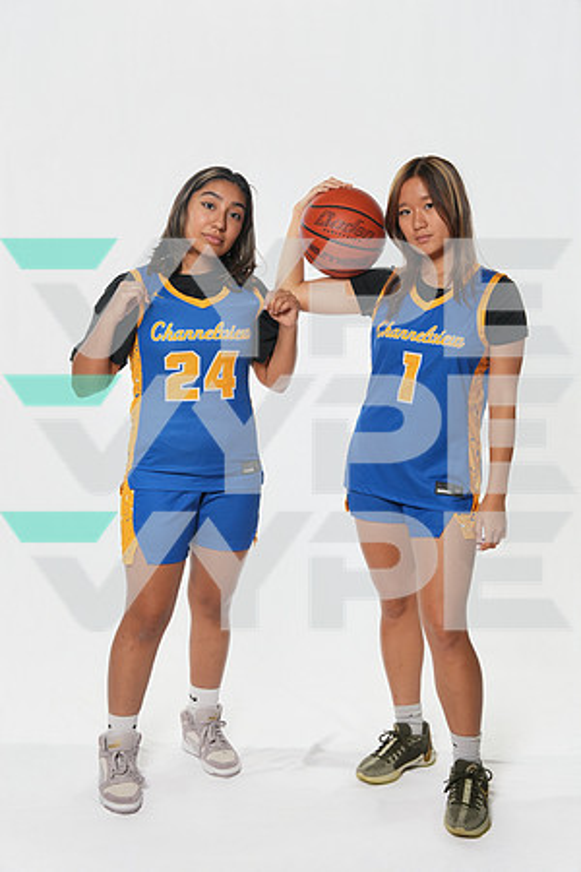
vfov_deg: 42.3
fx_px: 1126
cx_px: 290
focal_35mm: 46
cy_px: 436
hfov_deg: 28.9
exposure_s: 1/125
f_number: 7.1
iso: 500
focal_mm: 46.5
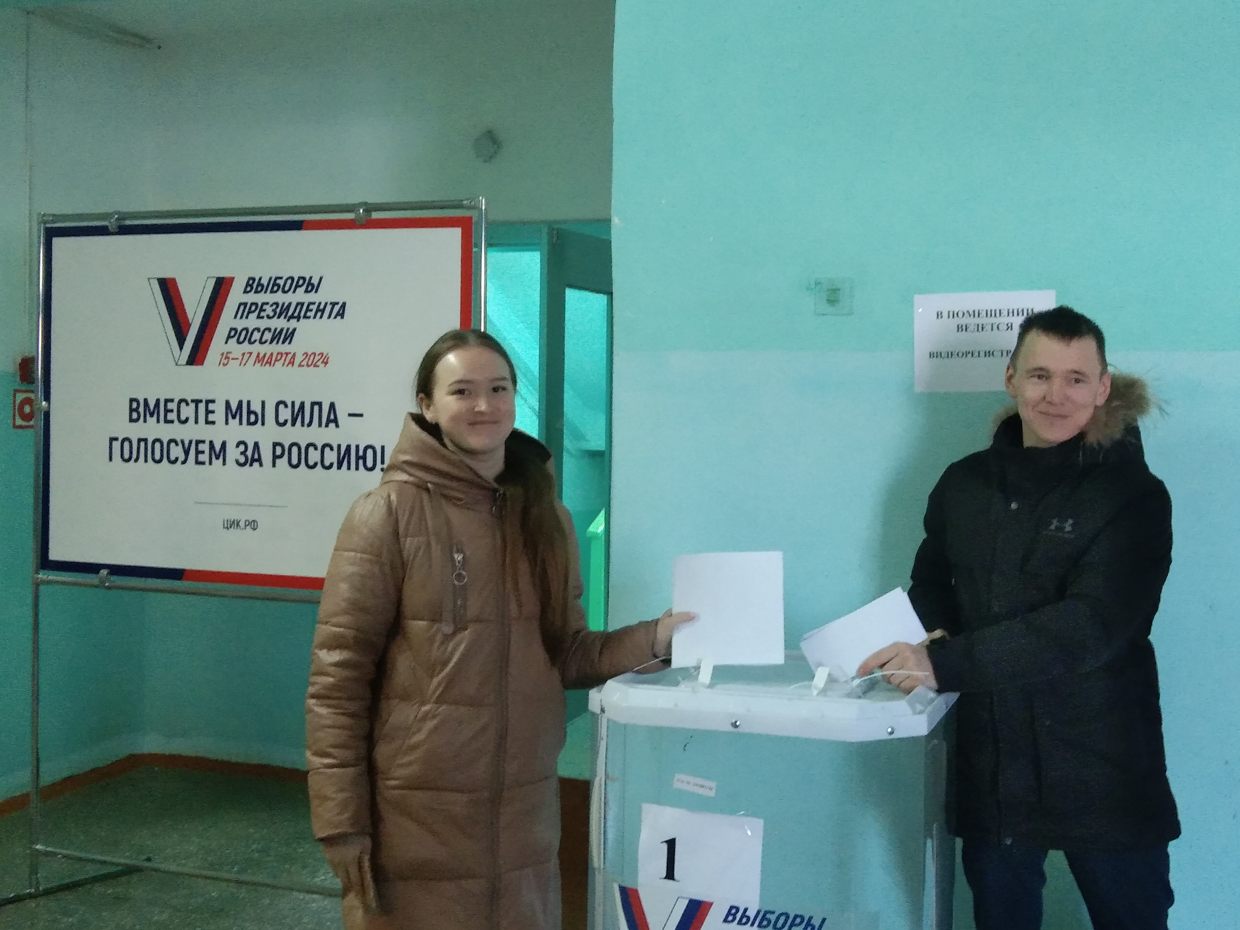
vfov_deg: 29.6
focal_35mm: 49
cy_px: 409
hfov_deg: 38.8
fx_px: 1755
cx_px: 719
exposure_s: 1/25
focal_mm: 4.72
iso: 468
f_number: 2.2
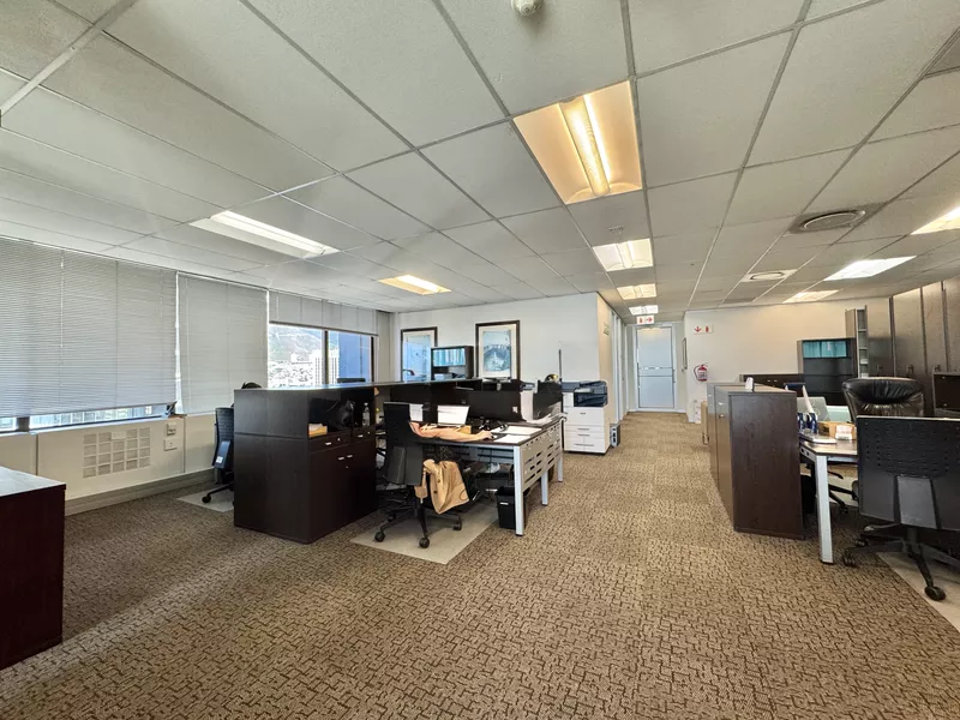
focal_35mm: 14
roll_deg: +1.3
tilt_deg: +1.6
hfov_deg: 102.1
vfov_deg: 85.7
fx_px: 388
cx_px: 480
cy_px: 360
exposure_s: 1/50
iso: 200
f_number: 2.2
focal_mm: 2.22
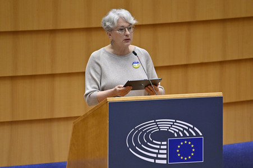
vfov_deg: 2.3
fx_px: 4213
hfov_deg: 3.4
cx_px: 126
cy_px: 84
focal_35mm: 600
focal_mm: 600
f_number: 6.3
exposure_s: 1/500
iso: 4000
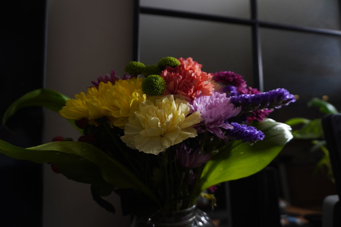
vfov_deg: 53.1
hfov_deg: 73.8
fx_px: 227
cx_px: 170
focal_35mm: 24
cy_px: 114
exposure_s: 1/60
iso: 400
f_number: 3.5
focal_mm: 16
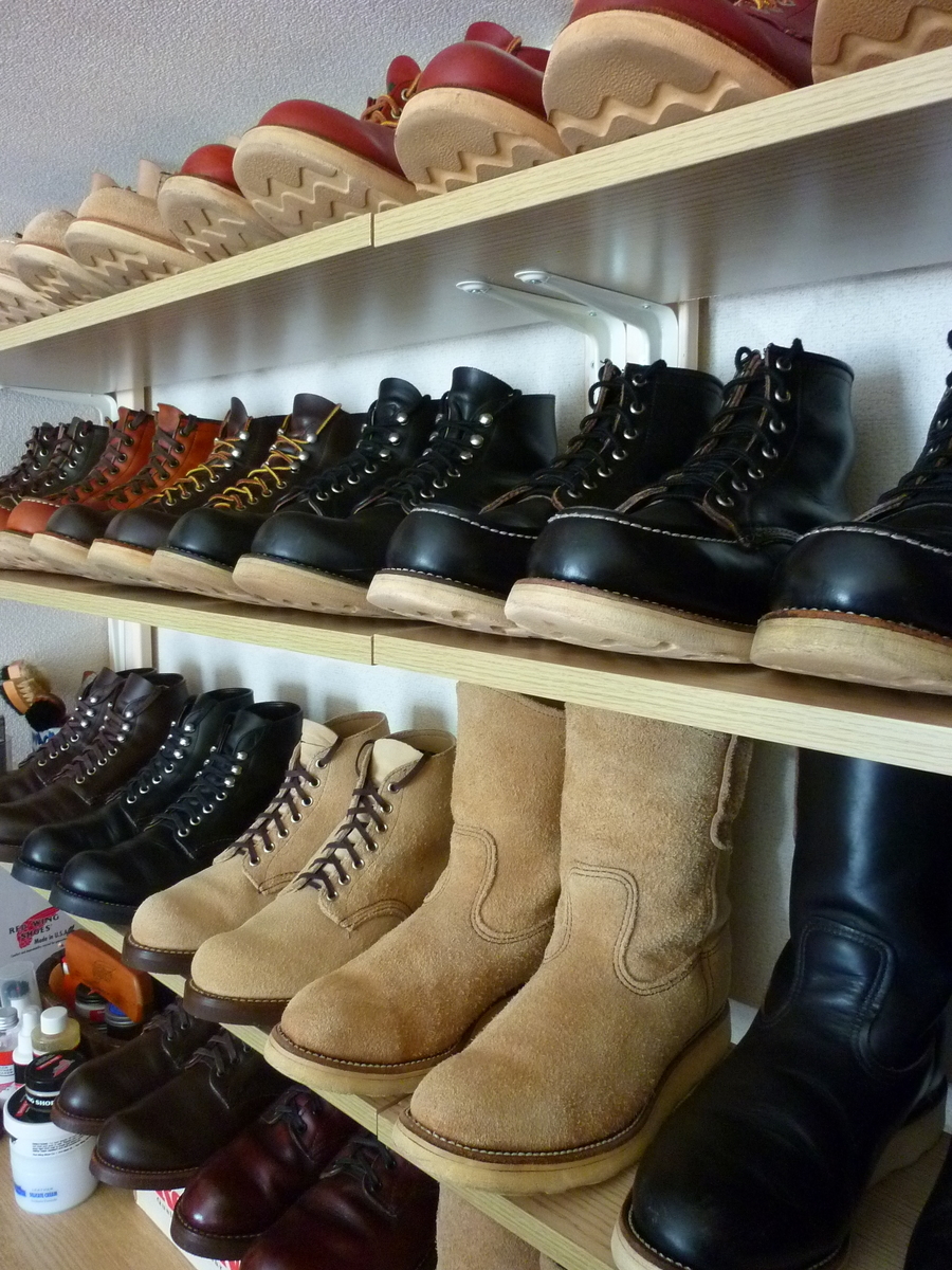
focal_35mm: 25
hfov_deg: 54.9
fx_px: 917
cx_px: 476
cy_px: 635
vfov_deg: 69.4
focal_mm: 4.5
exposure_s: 1/15
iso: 400
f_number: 3.3
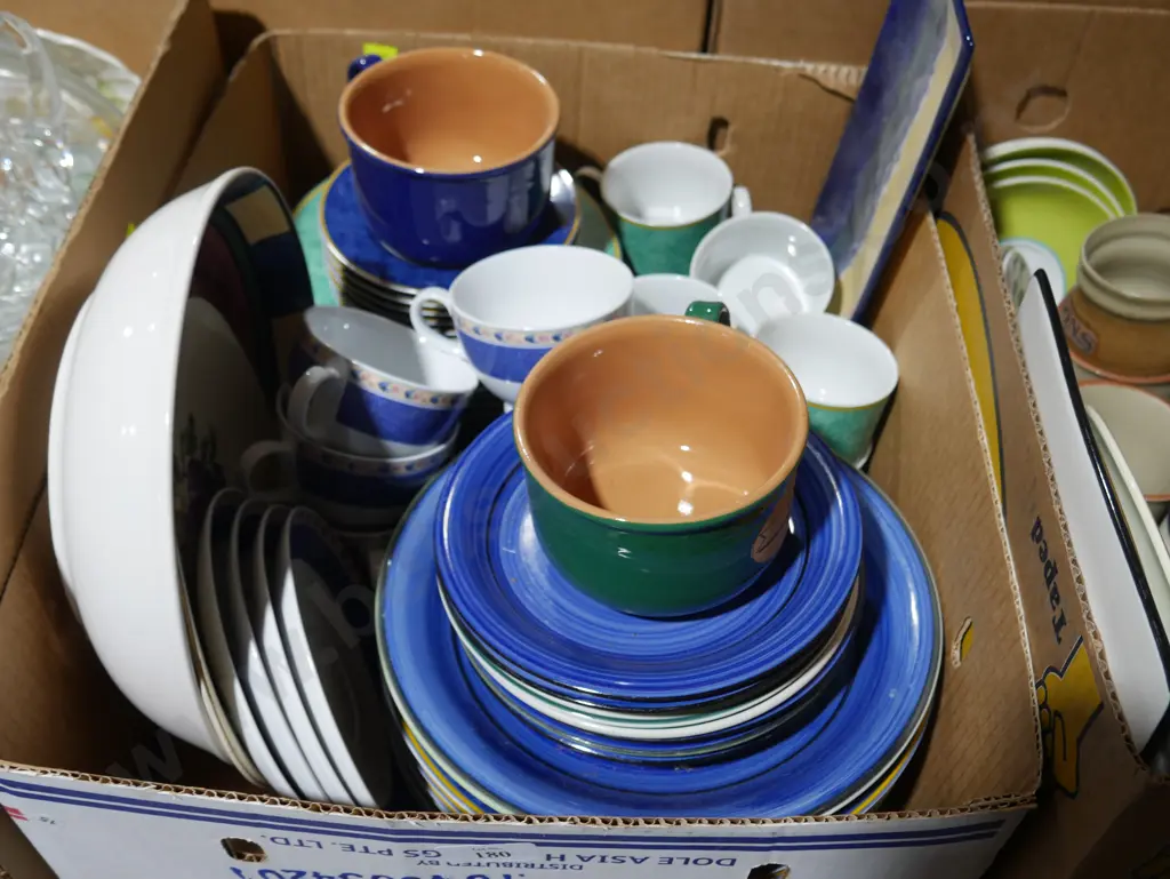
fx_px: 1150
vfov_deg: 41.8
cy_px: 440
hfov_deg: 53.9
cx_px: 585
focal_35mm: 34
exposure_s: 1/60
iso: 320
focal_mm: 17
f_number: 4
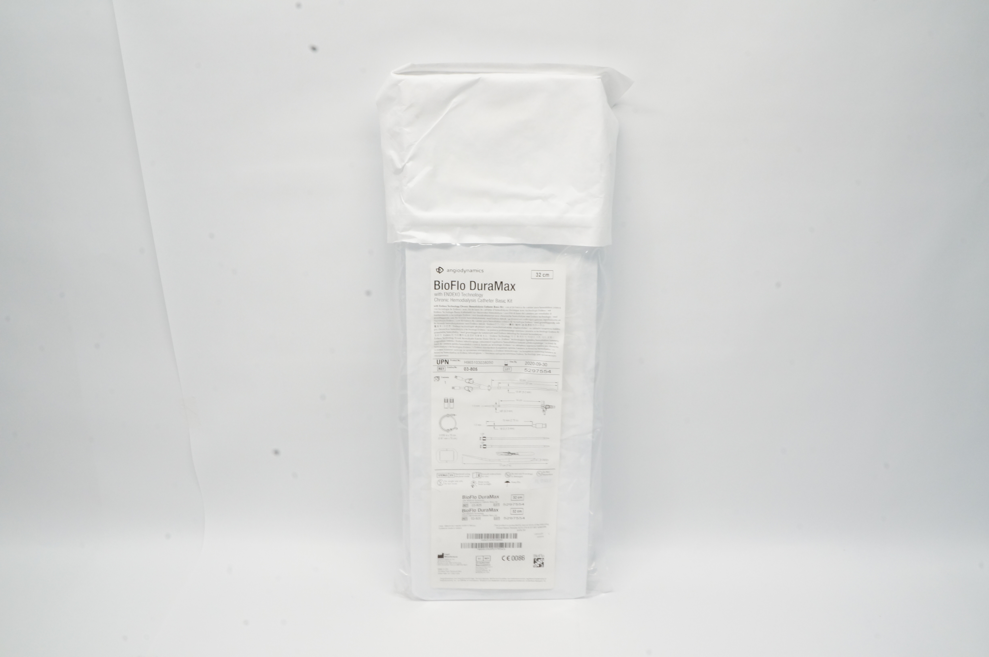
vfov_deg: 43.5
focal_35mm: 30
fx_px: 823
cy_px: 328
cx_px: 494
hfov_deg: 62.0
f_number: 22
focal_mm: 20
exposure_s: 1/6
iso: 800
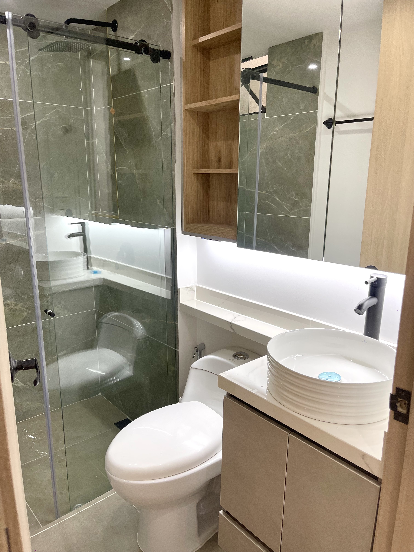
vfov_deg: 69.4
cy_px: 276
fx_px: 399
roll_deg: -0.2
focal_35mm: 25
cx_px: 207
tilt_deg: -13.7
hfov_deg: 54.9
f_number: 1.6
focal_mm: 5.1
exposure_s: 1/120
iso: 125
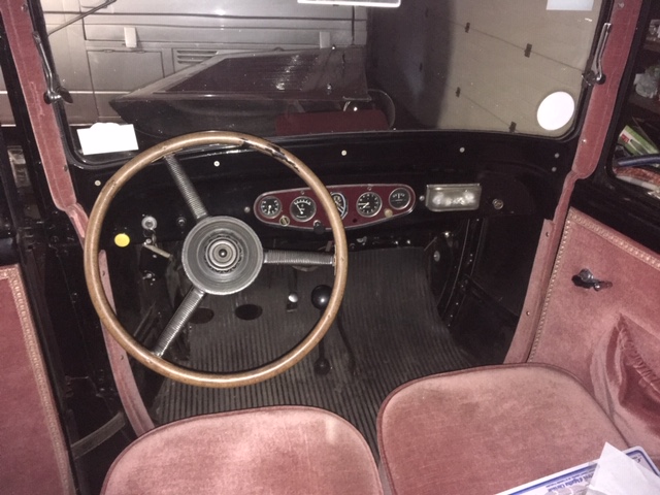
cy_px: 248
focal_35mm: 29
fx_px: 553
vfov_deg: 48.2
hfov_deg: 61.7
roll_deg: -2.1
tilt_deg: -29.6
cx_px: 330
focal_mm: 4.15
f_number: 2.2
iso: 500
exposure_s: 1/17
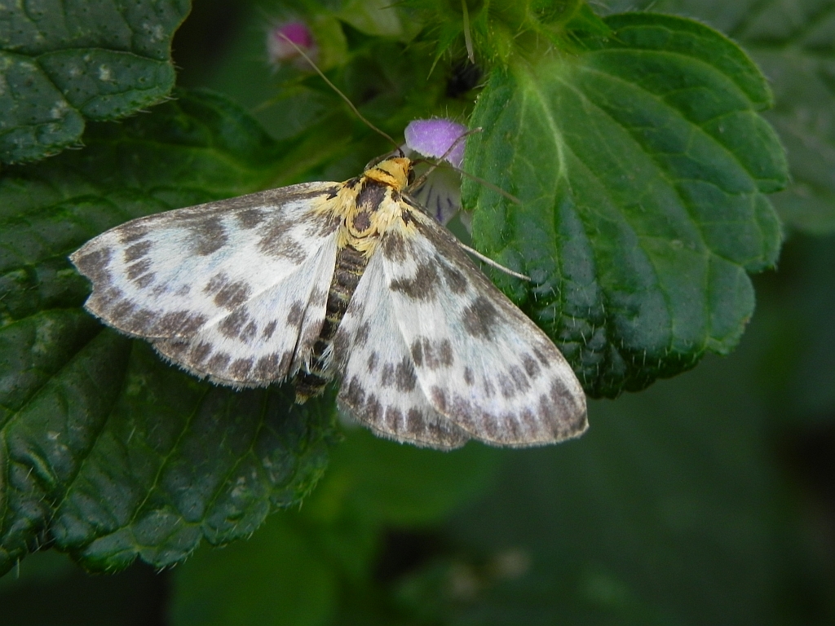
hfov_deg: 18.7
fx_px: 2533
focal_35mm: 105
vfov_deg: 14.1
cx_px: 418
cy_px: 313
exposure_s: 1/153
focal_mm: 18.8
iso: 160
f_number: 5
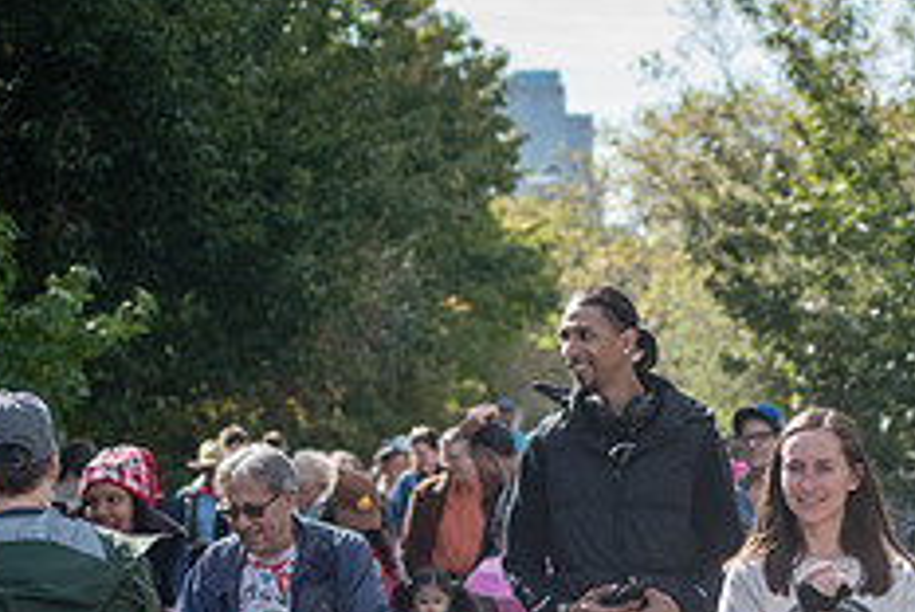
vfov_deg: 6.9
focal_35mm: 199
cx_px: 829
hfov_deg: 10.3
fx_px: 5064
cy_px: 740
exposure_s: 1/4000
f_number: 4
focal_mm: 80
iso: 1000
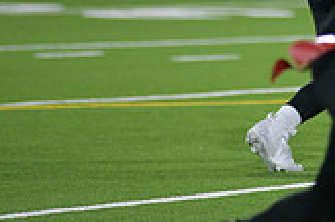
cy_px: -117
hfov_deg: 2.9
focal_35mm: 709
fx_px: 6591
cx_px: 498
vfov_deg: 1.9
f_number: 2.8
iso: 3200
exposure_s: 1/640
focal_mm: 200
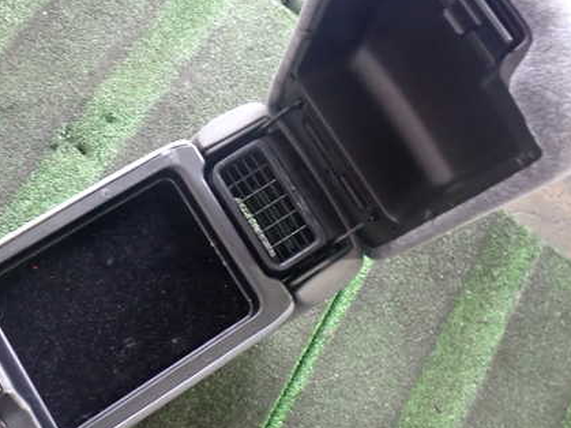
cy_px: 183
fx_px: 709
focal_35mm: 43
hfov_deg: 43.8
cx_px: 252
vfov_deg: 33.5
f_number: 2.3
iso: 640
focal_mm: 5.4
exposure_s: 1/30
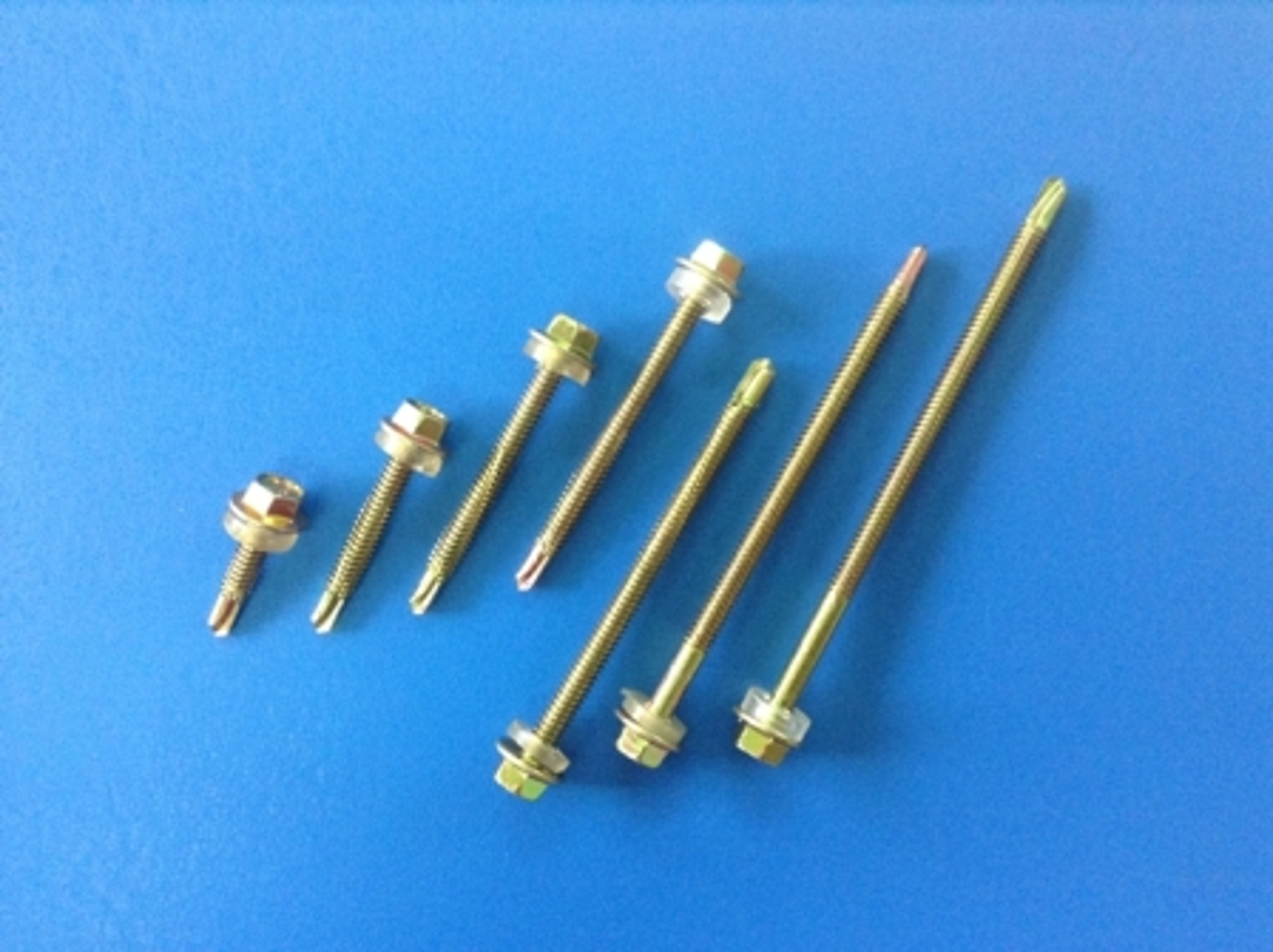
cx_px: 636
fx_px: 1212
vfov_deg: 42.9
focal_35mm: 33
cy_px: 476
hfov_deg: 55.4
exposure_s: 1/24
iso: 160
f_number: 2.4
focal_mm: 3.3
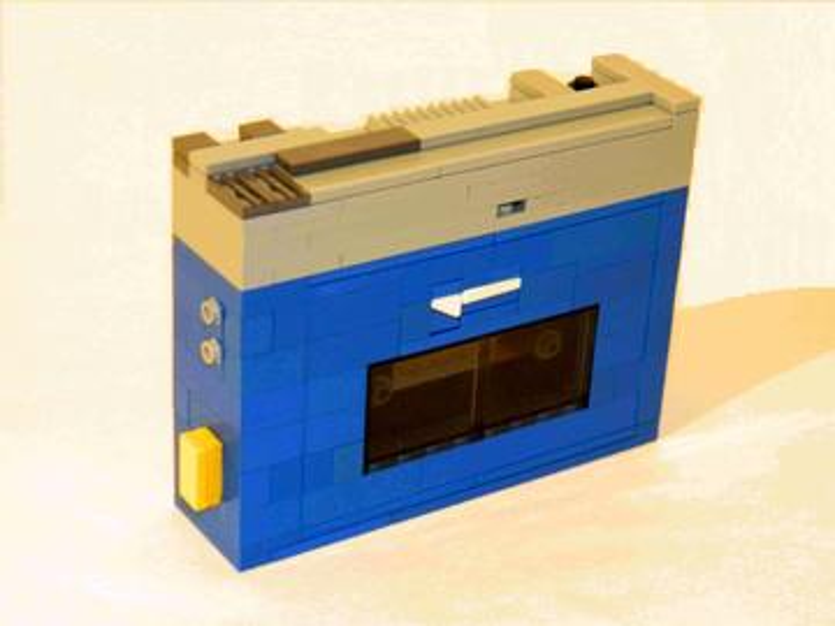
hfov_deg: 23.3
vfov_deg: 17.6
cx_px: 418
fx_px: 2026
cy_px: 313
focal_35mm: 84
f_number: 4.2
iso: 400
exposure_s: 1/4
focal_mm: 15.1
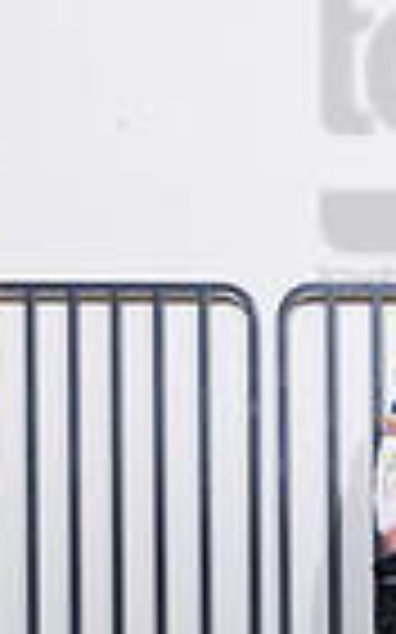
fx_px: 4753
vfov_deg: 7.6
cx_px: 1117
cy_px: 794
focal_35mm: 275
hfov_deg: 4.6
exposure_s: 1/250
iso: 640
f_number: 7.1
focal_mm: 52
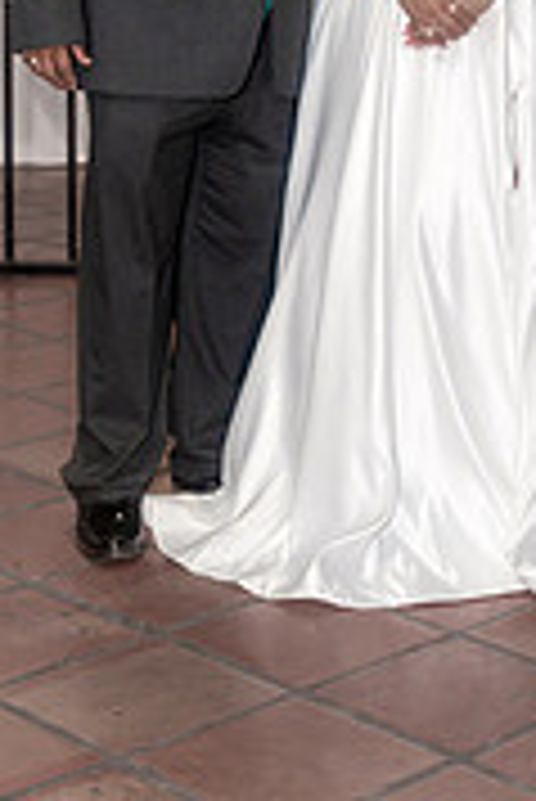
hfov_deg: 13.5
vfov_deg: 19.5
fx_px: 2251
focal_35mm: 101
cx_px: 486
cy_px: -22
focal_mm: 40
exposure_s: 1/250
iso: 2000
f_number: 4
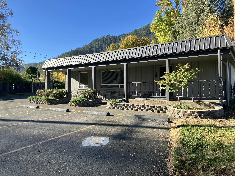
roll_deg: -0.2
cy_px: 88
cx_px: 118
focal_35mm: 28
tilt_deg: +0.7
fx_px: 190
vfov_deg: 49.7
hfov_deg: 63.4
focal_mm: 3.99
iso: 32
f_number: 1.8
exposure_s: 1/685
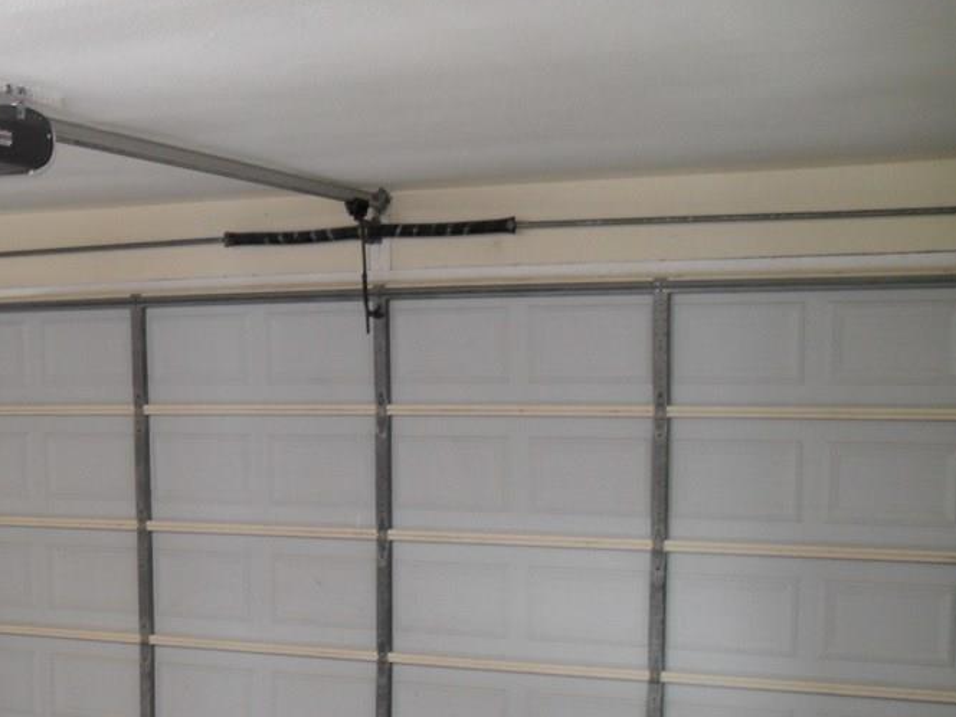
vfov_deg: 26.7
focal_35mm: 54
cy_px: 536
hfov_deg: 34.8
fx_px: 1491
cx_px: 240
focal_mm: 6.2
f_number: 2.8
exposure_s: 1/8
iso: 200
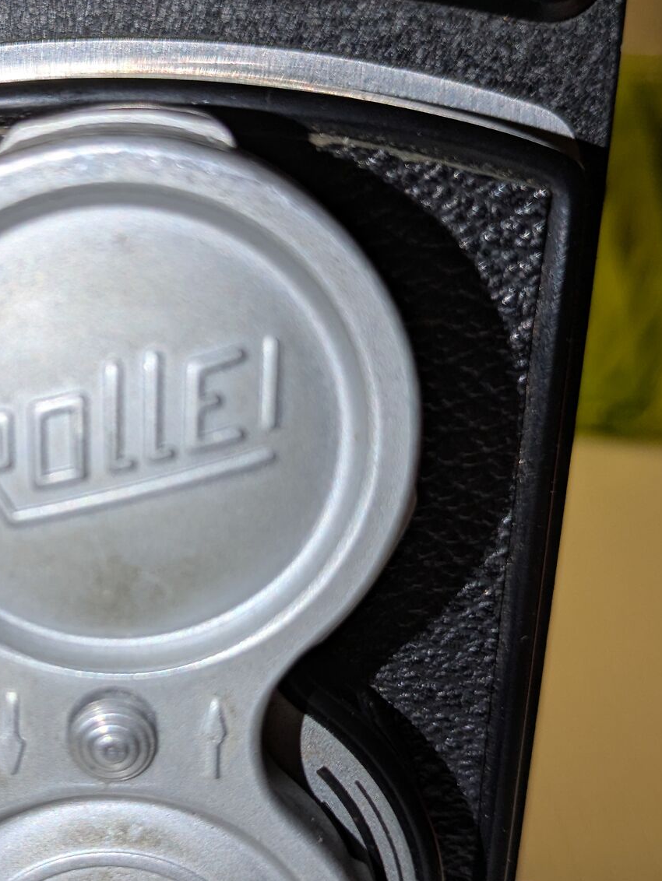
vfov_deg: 36.0
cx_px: 47
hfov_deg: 26.5
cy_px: 528
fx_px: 1350
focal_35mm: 53
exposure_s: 1/185
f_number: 1.89
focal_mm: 5.43
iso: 58
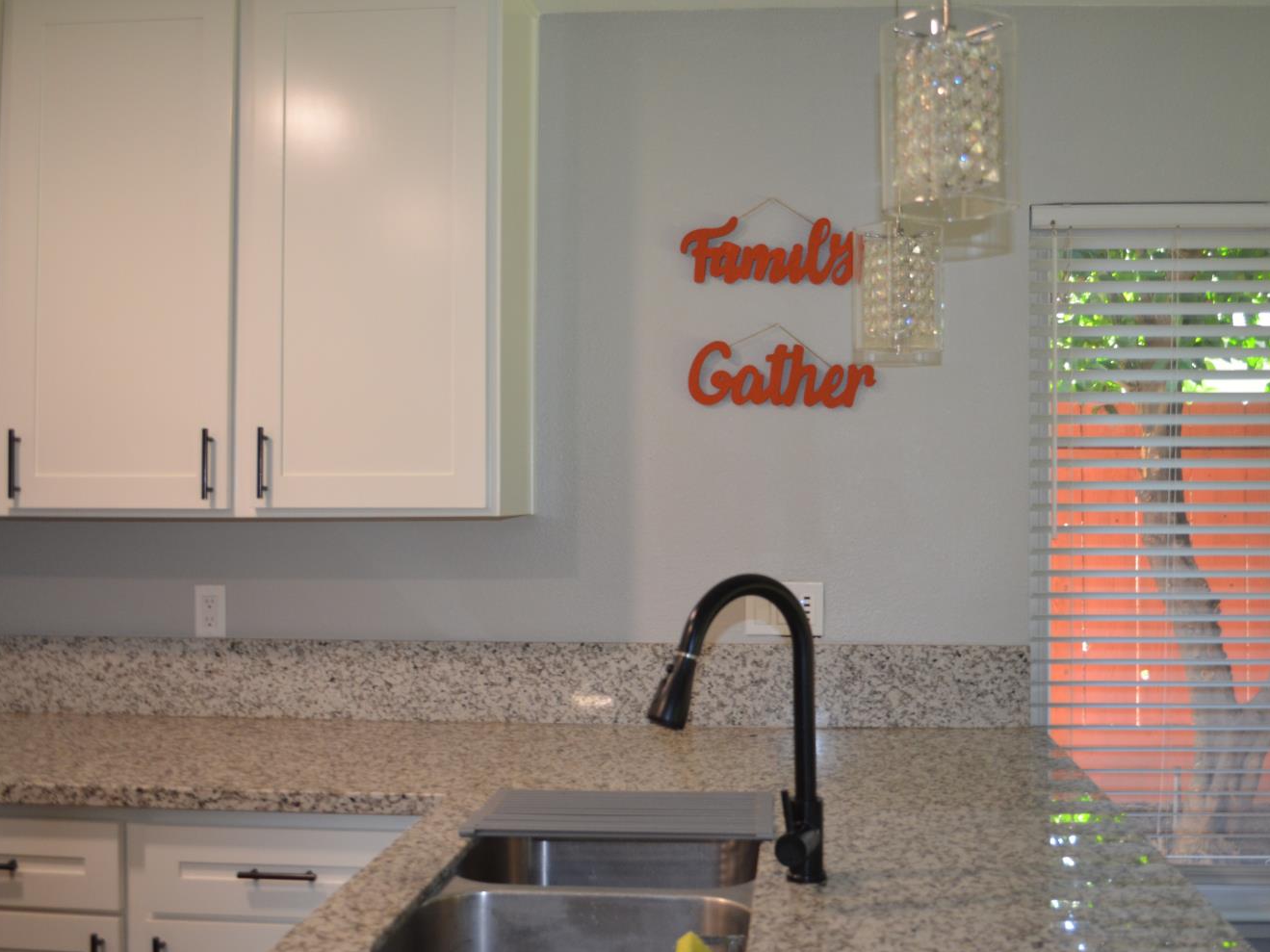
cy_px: 477
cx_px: 702
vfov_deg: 39.7
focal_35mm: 36
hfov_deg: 51.3
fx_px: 1321
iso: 800
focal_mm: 22
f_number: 4
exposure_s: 1/60
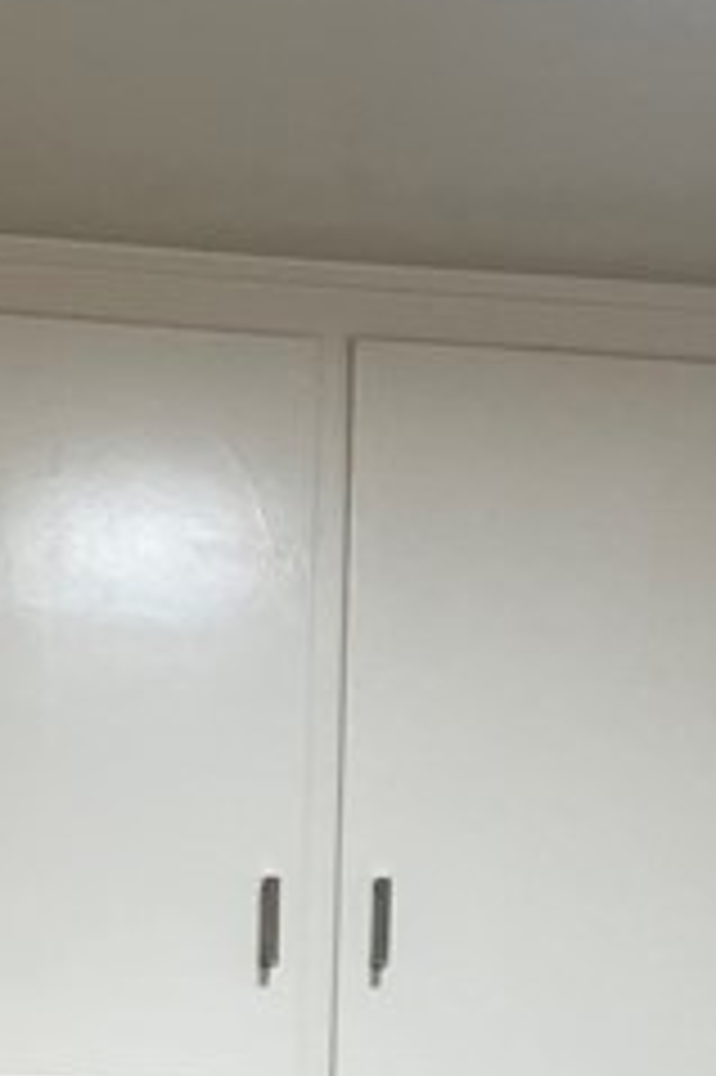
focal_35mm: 116
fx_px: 3465
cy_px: 1949
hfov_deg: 11.8
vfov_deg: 15.2
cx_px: 216
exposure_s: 1/120
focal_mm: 5.1
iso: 125
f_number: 1.6
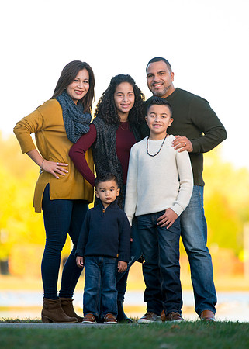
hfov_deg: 4.9
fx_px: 2908
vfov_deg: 6.9
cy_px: 174
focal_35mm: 293
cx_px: 101
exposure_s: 1/500
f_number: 3.2
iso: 640
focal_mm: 200
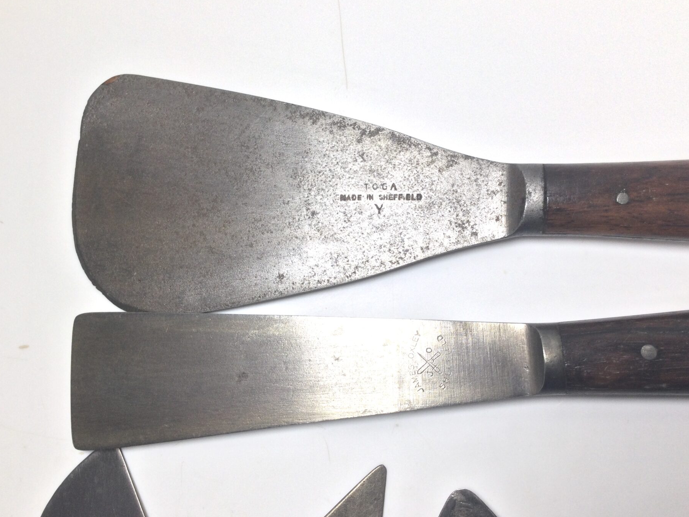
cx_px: 340
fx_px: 657
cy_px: 260
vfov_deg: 42.9
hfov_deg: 55.4
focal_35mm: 33
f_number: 2.4
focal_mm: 3.3
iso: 25
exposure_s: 1/117
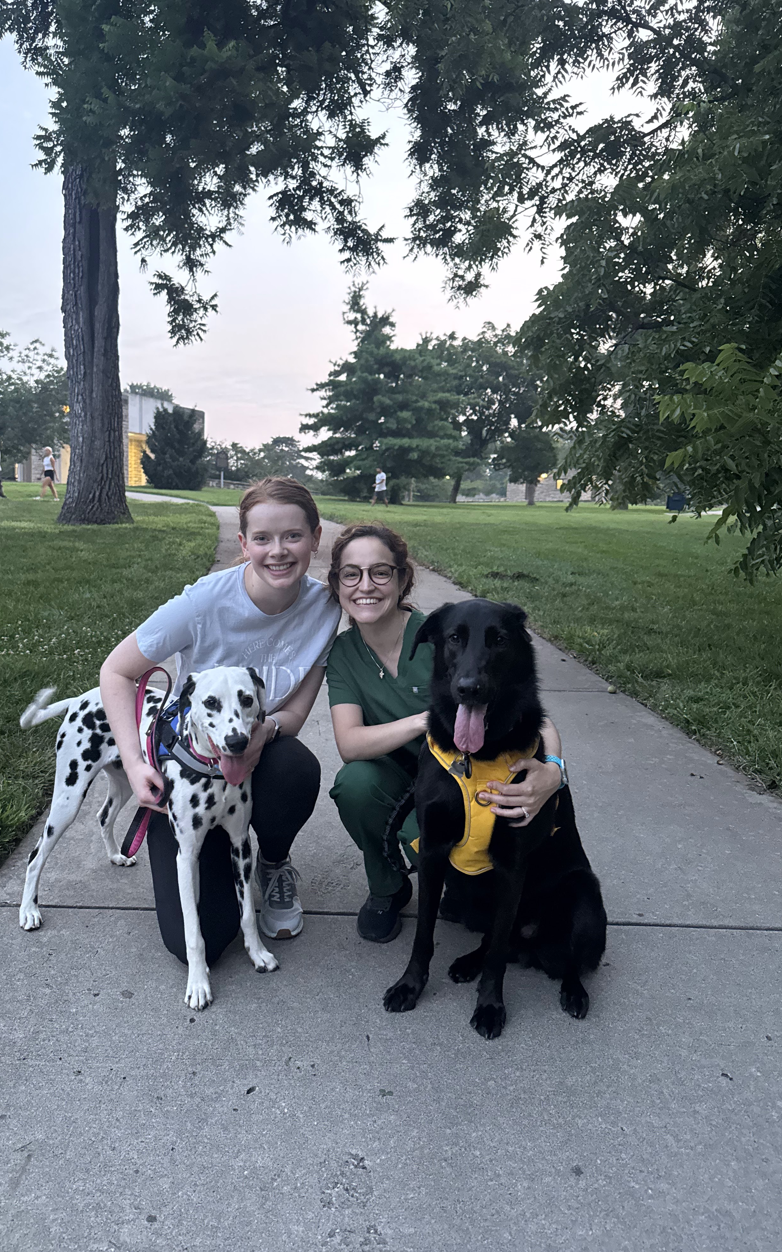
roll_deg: -1.9
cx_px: 315
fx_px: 886
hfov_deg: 47.3
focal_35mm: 26
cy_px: 619
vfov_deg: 70.4
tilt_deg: -5.5
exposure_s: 1/60
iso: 640
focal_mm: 6.76
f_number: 1.78
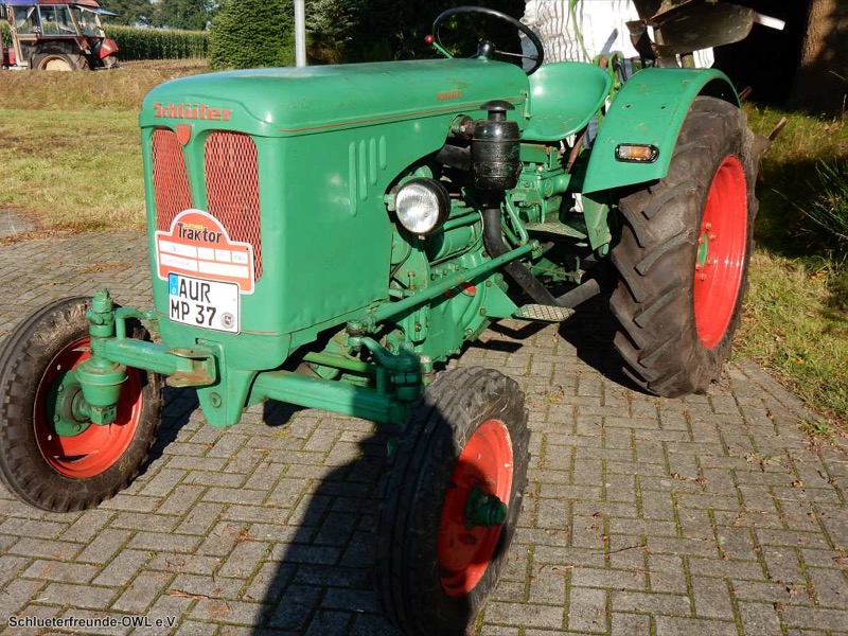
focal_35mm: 43
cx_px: 424
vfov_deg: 33.6
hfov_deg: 43.9
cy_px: 318
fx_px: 1053
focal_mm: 7.6
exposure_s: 1/640
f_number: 4.2
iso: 125
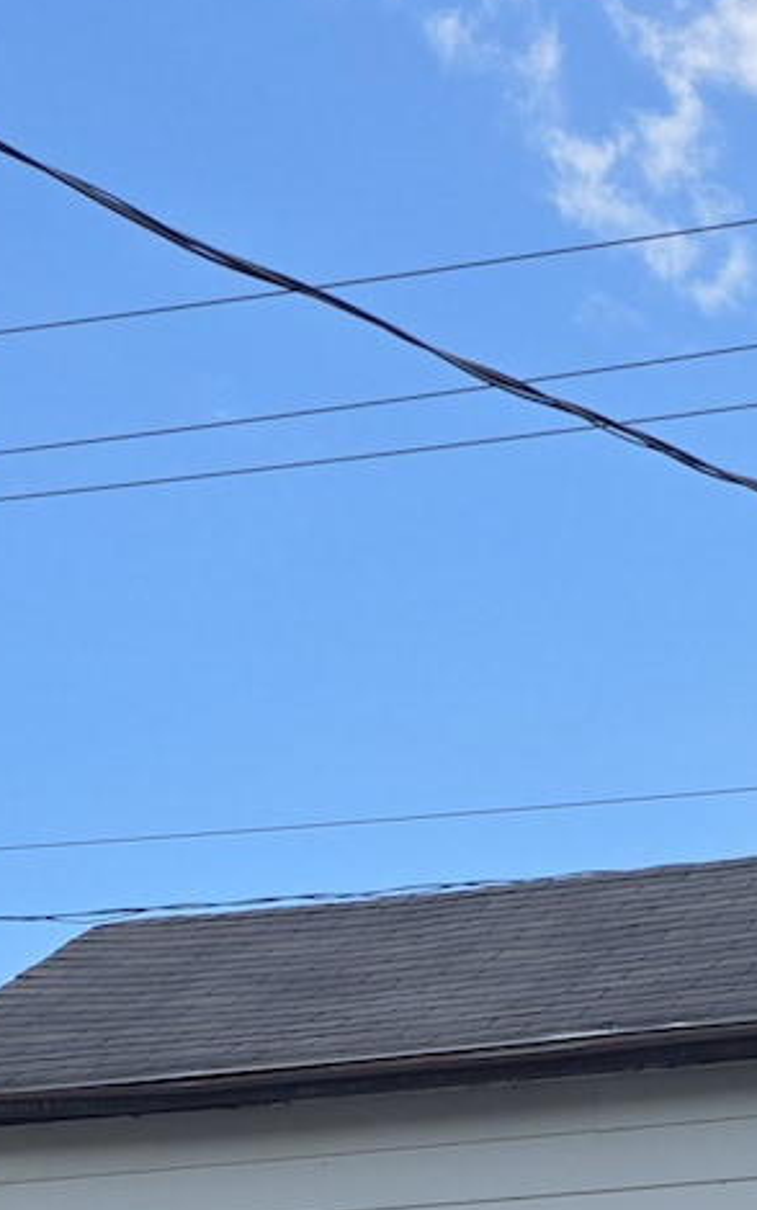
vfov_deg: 20.9
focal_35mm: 83
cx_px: 397
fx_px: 2738
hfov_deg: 15.7
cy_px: 1856
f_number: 1.7
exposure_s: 1/4650
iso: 80
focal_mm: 6.25
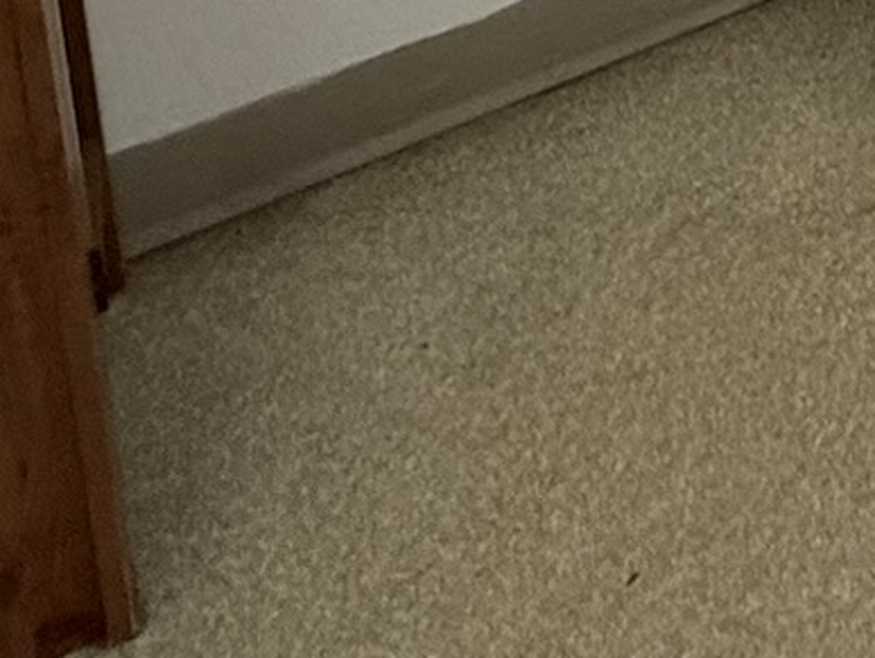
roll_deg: +1.3
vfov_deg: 13.8
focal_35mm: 74
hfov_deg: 20.7
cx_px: 1449
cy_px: -936
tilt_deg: -7.6
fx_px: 1872
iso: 200
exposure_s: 1/60
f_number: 2.2
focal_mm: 2.22
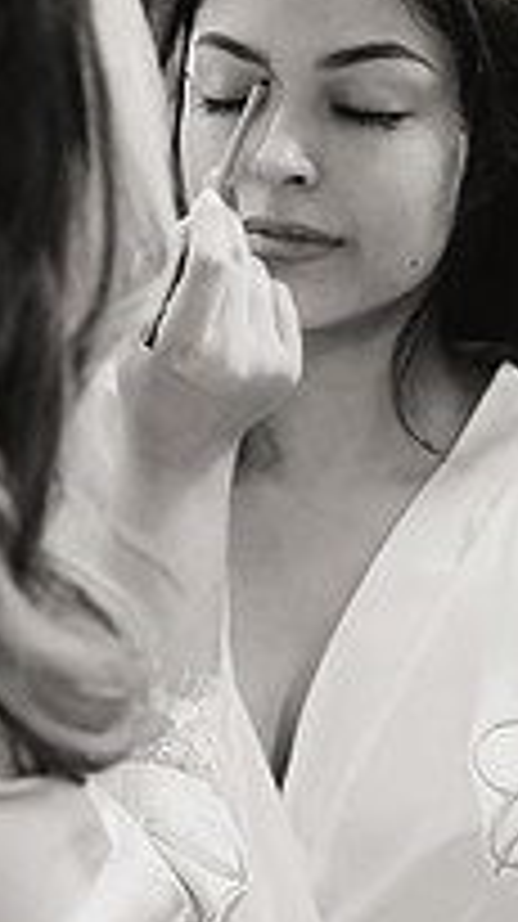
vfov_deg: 18.6
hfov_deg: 10.5
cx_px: 277
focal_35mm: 115
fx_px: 2814
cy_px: 400
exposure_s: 1/200
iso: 1250
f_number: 1.8
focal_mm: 50
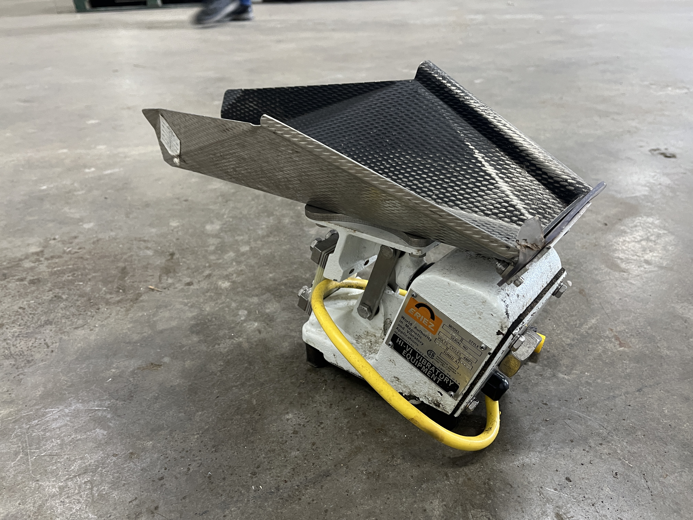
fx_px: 521
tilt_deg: -30.8
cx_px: 346
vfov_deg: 53.1
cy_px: 260
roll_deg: +2.8
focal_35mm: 26
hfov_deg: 67.3
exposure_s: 1/60
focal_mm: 5.1
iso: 200
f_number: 1.6
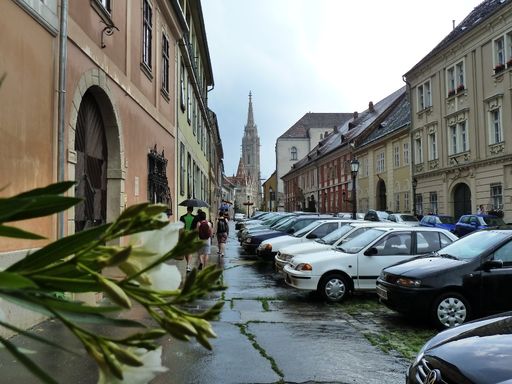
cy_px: 192
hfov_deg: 50.1
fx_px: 547
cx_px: 256
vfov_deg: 38.7
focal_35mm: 37
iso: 200
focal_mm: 6.1
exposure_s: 1/320
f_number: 4
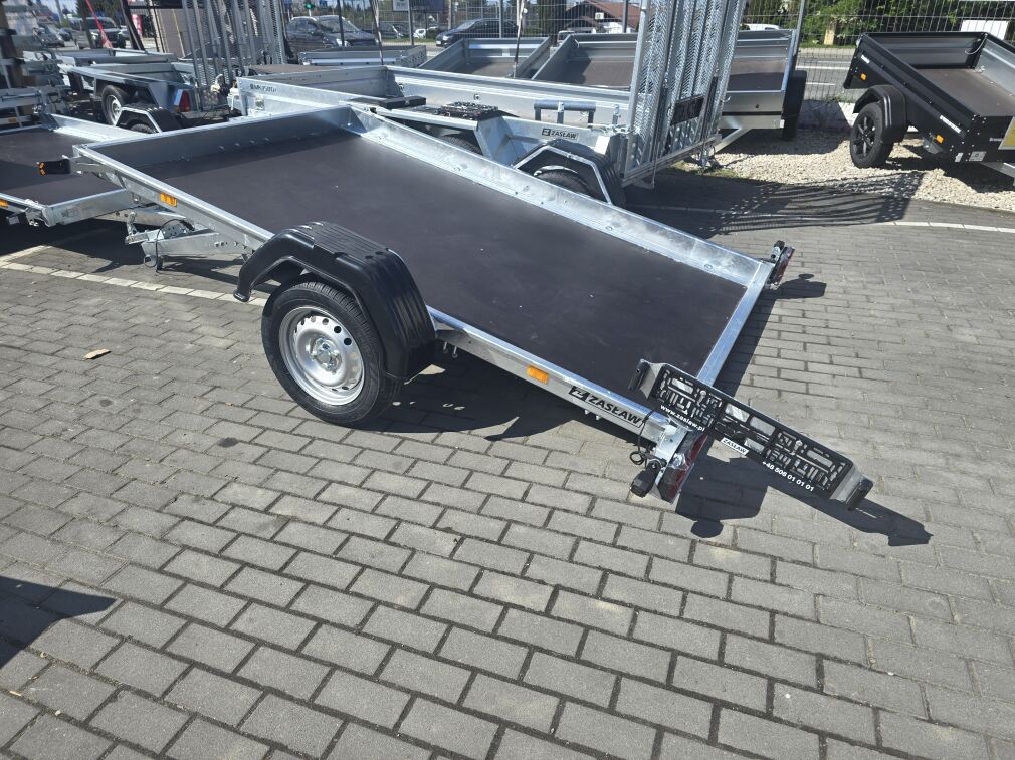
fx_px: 674
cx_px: 508
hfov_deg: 73.9
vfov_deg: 58.9
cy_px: 380
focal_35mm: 23
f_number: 1.7
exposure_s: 1/664
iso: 12
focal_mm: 6.3
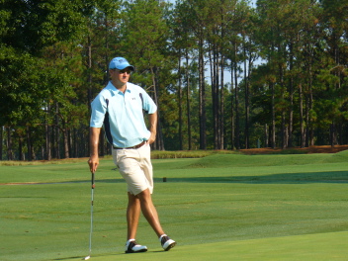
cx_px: 174
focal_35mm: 127
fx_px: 1277
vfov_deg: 11.7
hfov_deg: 15.5
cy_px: 130
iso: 80
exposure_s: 1/500
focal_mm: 21
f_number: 3.7
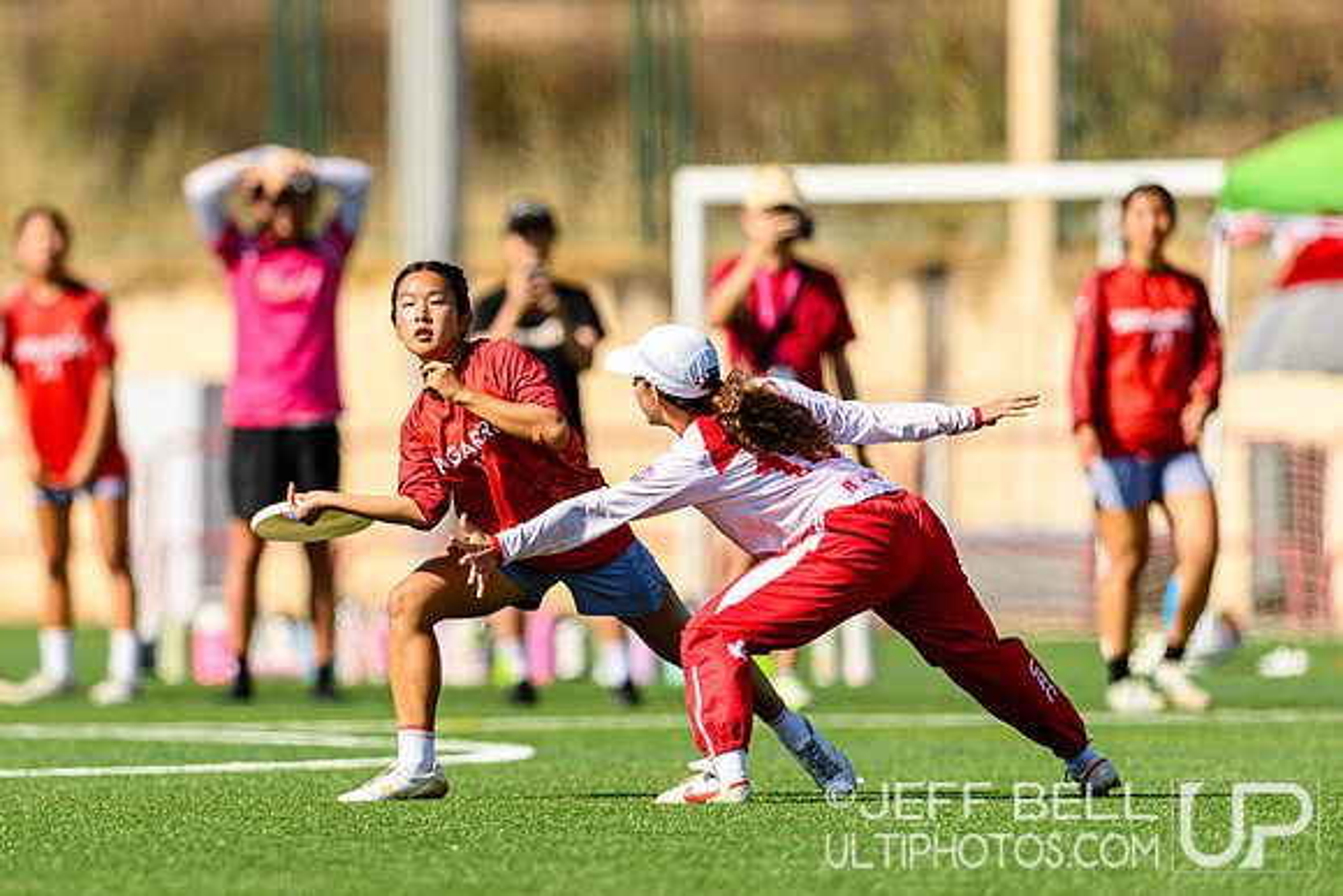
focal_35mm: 579
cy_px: 448
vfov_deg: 2.4
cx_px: 371
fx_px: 21603
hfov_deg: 3.6
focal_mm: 400
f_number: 3.2
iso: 100
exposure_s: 1/1600
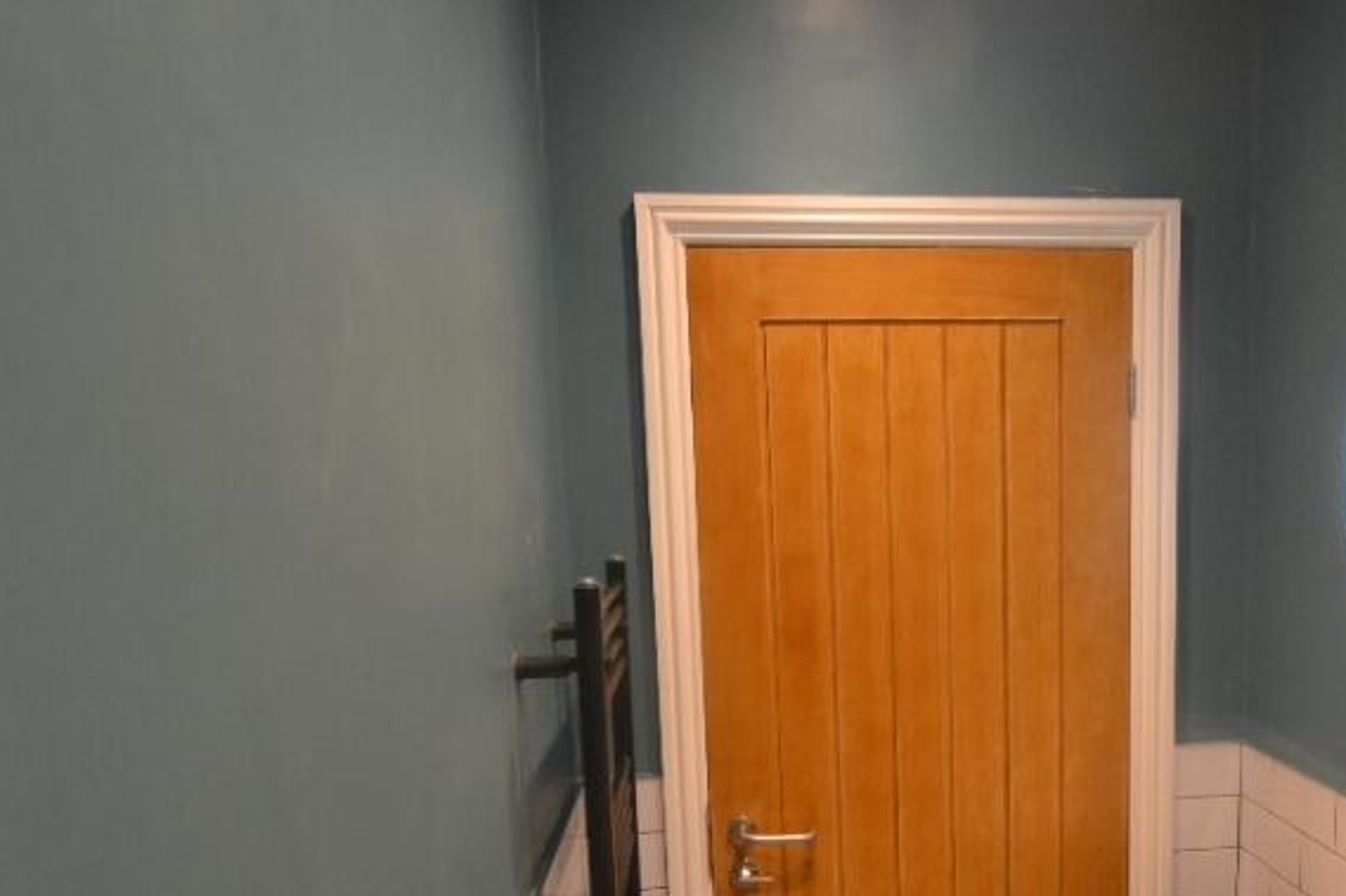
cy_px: 613
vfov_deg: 47.0
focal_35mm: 27
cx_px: 918
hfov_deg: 65.3
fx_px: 1009
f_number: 4
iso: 800
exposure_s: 1/60
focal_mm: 10
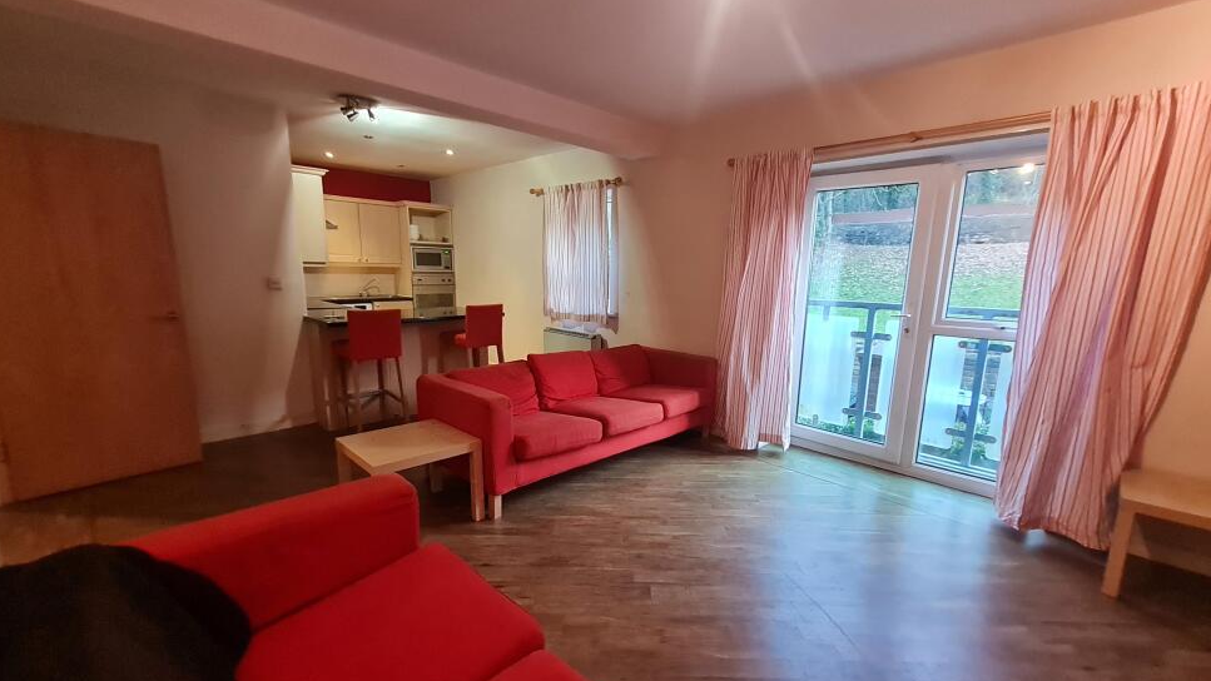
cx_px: 610
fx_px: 482
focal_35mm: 15
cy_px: 374
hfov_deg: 103.0
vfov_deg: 70.4
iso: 400
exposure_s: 1/33
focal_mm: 1.74
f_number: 2.2
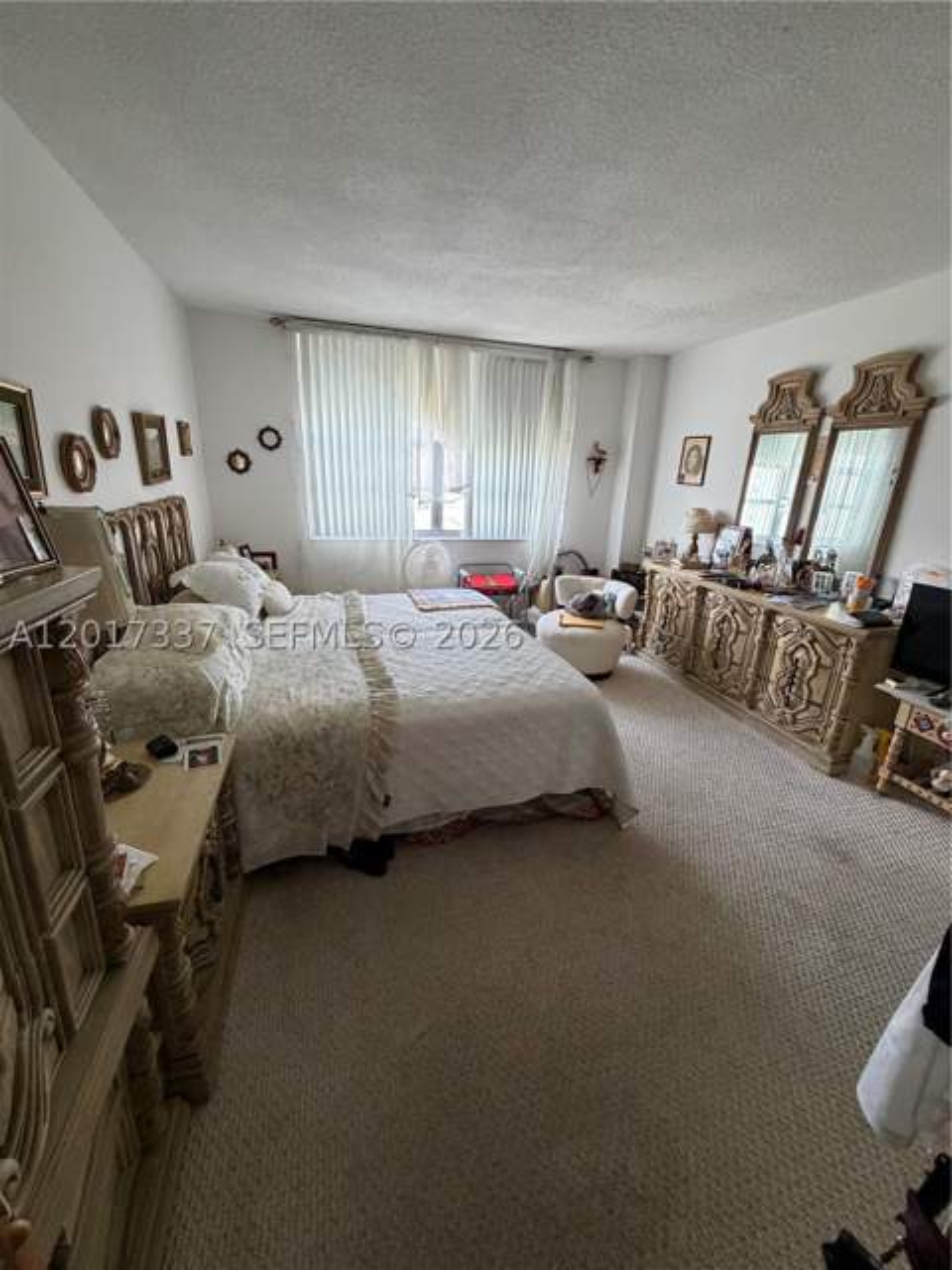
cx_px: 476
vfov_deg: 102.1
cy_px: 635
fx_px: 513
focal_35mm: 14
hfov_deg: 85.7
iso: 400
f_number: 2.2
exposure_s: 1/60
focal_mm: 2.22
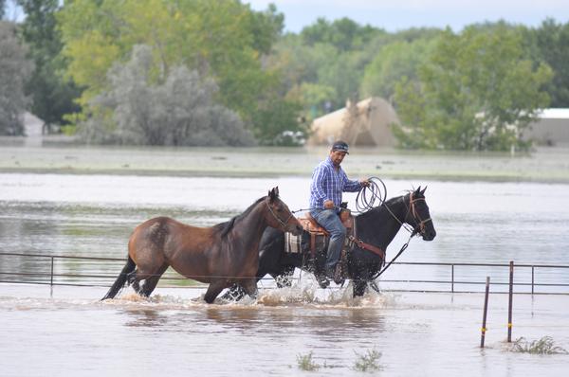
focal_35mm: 450
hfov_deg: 4.6
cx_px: 284
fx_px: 7101
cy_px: 188
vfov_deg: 3.0
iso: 400
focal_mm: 300
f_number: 5.6
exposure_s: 1/2000
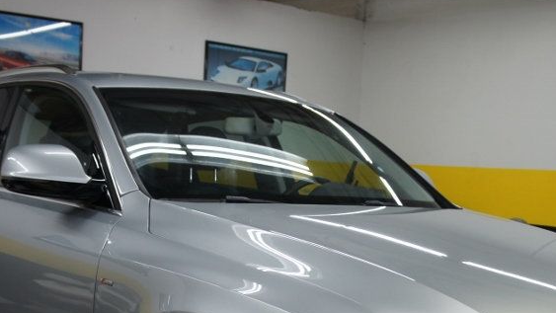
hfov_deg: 34.9
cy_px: 322
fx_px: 884
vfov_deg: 19.4
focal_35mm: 60
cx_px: 299
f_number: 4
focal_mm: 21
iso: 200
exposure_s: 1/40
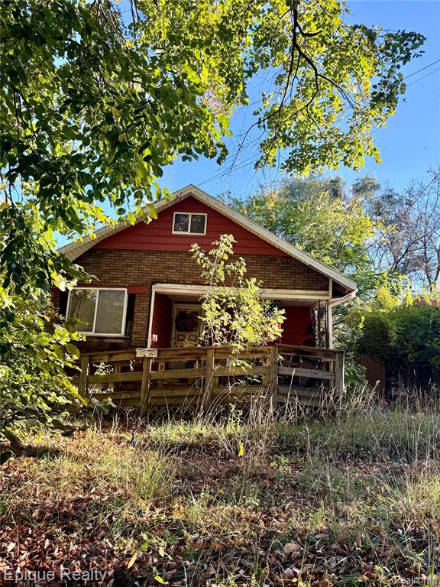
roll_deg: -3.7
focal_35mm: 24
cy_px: 294
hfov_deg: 56.8
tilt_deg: +11.6
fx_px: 407
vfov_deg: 71.6
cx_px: 220
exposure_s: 1/563
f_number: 1.78
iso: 100
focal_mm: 6.76
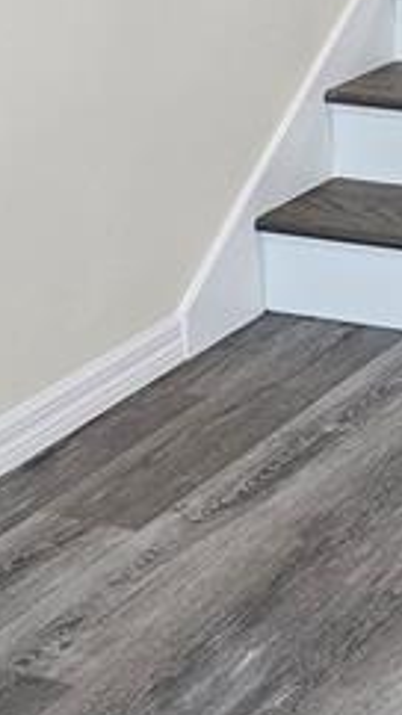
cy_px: -284
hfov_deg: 10.7
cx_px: 745
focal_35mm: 106
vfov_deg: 18.4
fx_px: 2010
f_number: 1.7
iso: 200
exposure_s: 1/120
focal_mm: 6.3
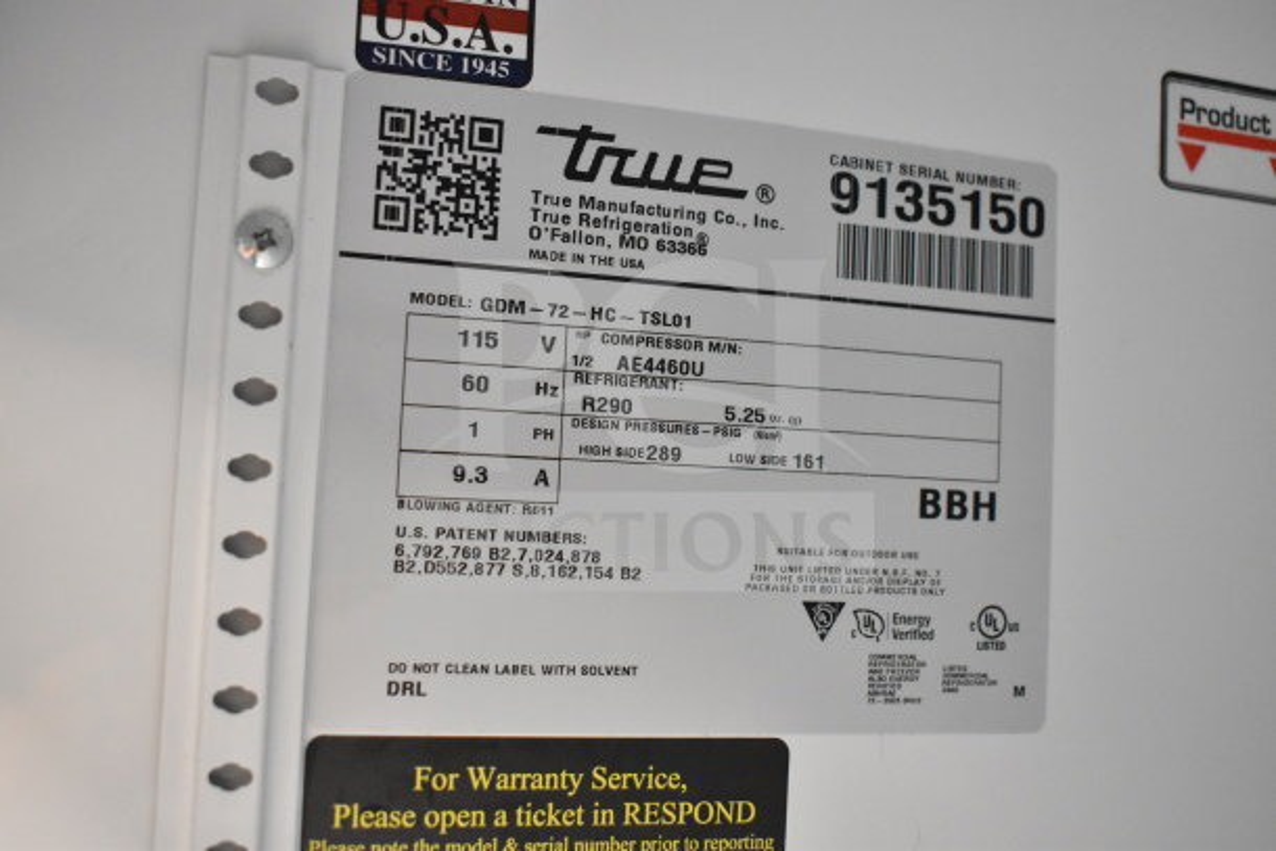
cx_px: 638
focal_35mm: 40
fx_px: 1436
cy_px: 426
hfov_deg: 47.9
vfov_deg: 33.0
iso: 5000
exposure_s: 1/40
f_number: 4
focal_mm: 27
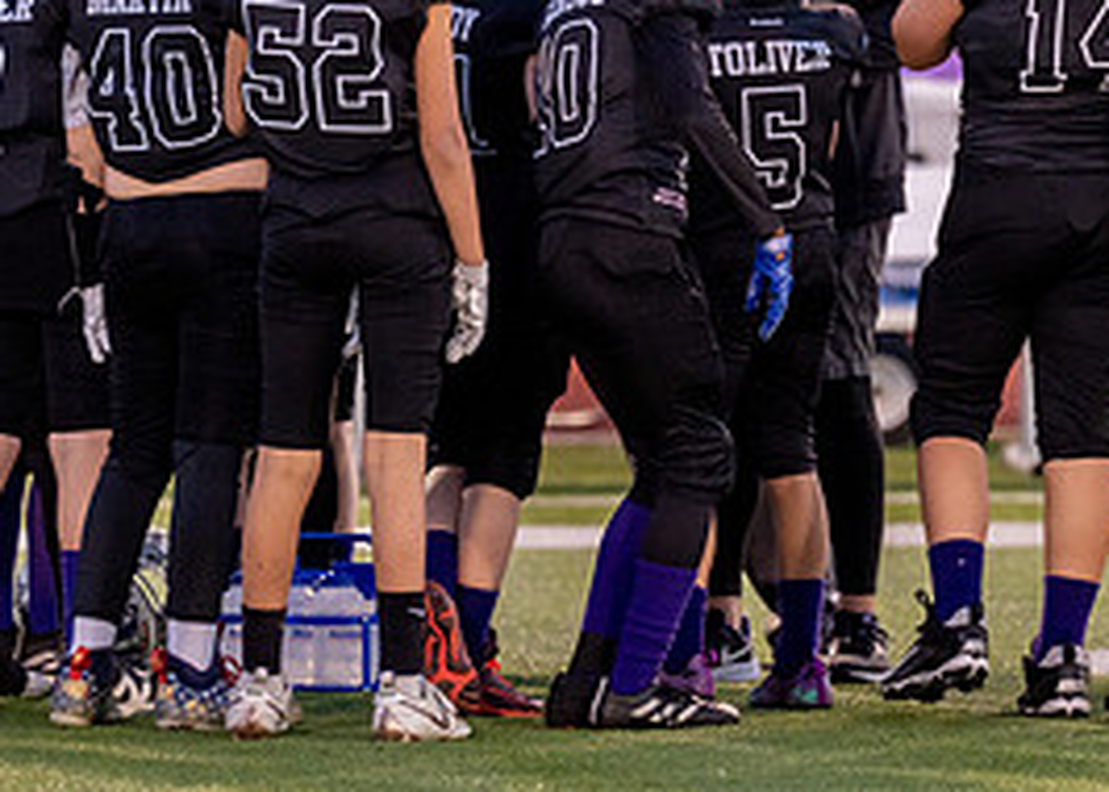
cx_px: 658
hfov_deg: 3.9
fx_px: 16095
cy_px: 140
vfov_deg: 2.8
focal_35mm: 511
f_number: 2.8
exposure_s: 1/800
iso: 1600
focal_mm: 191
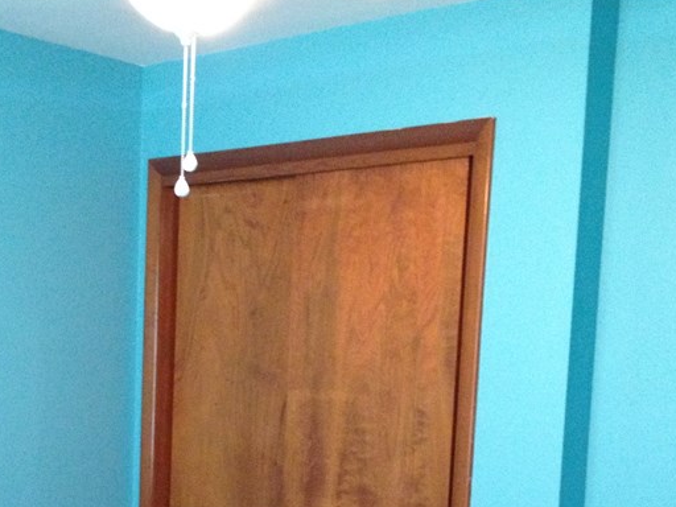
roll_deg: -1.5
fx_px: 1367
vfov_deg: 20.4
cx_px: 184
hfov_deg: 27.5
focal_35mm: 70
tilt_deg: -8.8
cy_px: 498
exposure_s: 1/15
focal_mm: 4.28
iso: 400
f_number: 2.4
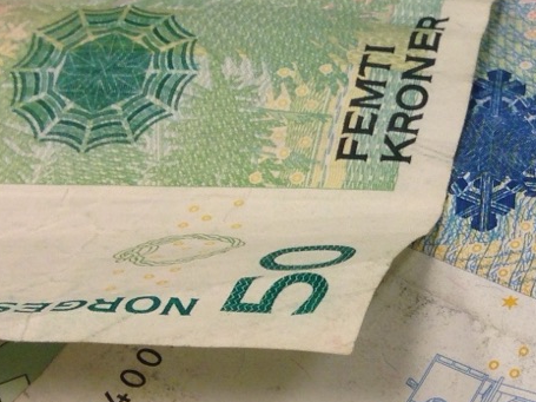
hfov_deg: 15.8
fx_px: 1796
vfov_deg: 12.8
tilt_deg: -49.7
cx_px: 767
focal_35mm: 116
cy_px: 184
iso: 50
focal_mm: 4.12
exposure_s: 1/60
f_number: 2.4
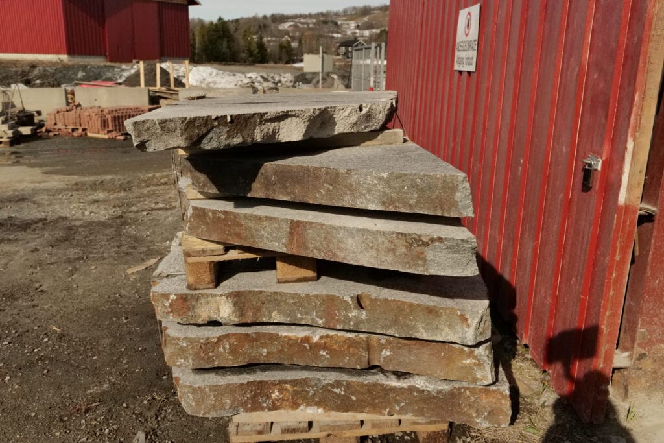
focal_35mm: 33
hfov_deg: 57.2
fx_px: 609
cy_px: 222
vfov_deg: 40.0
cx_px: 332
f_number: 8
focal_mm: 33
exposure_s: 1/2000
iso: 6400
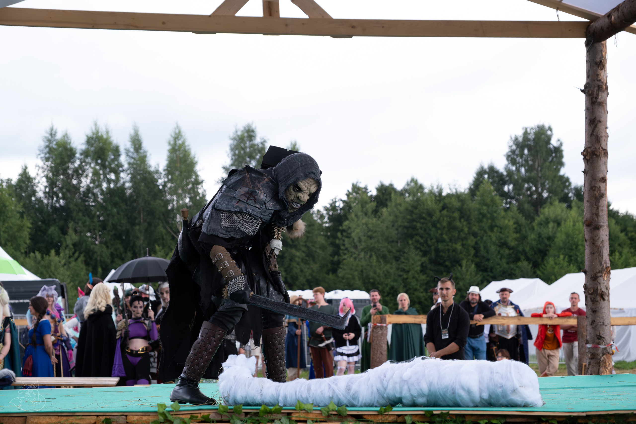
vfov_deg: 20.0
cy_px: 212
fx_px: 1201
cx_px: 318
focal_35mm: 68
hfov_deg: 29.7
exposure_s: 1/640
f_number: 3.6
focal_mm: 45.5
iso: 800
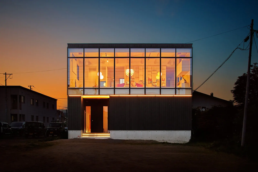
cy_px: 86
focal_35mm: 45
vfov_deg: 29.9
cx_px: 129
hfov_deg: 43.6
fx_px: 322
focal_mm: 45
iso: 400
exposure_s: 1/640
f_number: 2.8
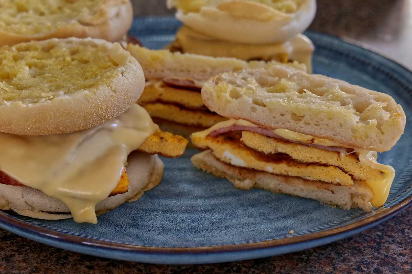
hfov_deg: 26.3
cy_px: 118
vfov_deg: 17.7
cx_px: 160
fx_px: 881
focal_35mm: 77
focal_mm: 60
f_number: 7.1
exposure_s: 1/60
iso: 1600
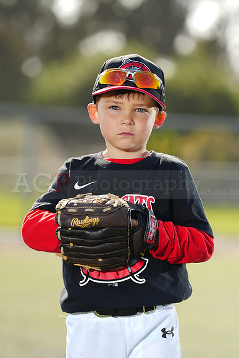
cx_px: 120
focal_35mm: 200
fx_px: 1990
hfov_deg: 6.9
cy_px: 179
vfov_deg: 10.3
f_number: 4.5
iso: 64
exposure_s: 1/250
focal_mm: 200
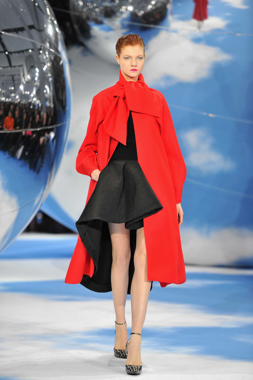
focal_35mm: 165
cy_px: 190
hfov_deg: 8.3
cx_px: 126
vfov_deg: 12.5
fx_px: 1742
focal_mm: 165
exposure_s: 1/800
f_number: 3.2
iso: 640
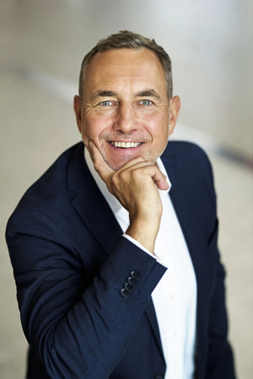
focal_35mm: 85
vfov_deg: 23.9
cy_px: 190
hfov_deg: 16.1
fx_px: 896
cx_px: 126
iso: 100
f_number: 1.8
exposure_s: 1/320
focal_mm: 85
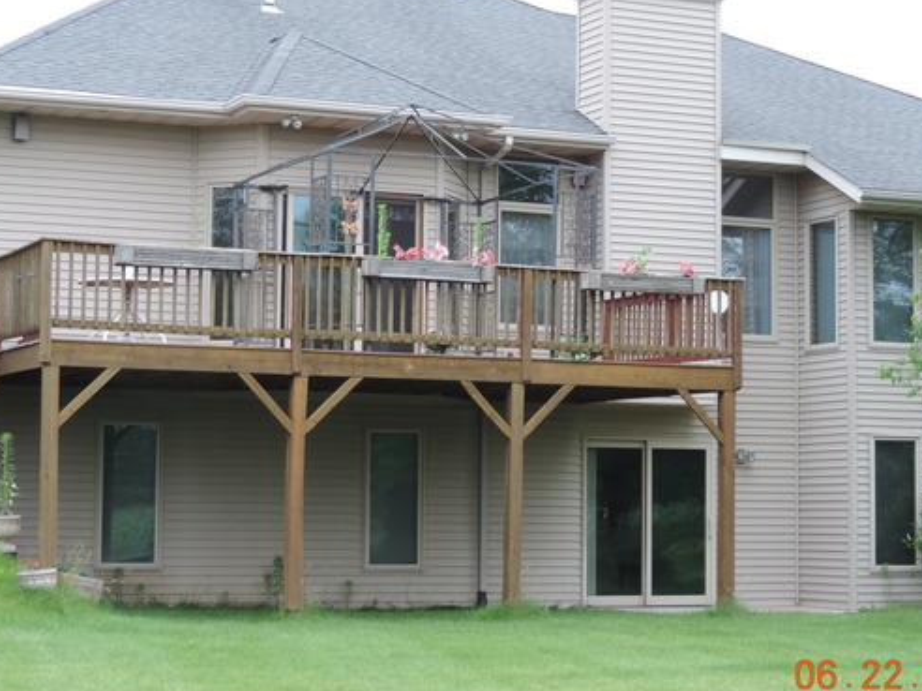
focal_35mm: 91
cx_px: 468
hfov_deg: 21.5
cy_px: 320
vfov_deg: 16.2
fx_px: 2424
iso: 160
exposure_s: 1/60
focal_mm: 12.4
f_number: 3.9
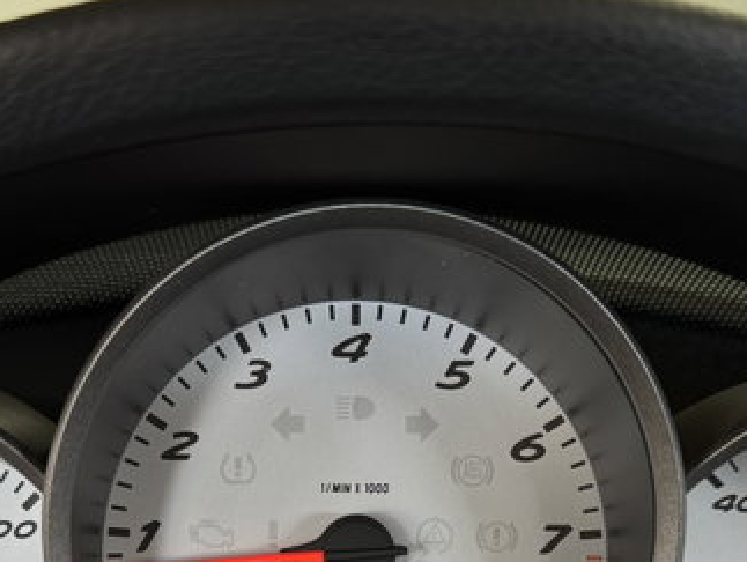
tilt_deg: -16.6
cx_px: 312
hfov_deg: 33.7
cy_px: 534
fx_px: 1231
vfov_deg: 24.7
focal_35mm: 57
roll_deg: -0.8
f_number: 1.78
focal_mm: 6.76
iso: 125
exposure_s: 1/121
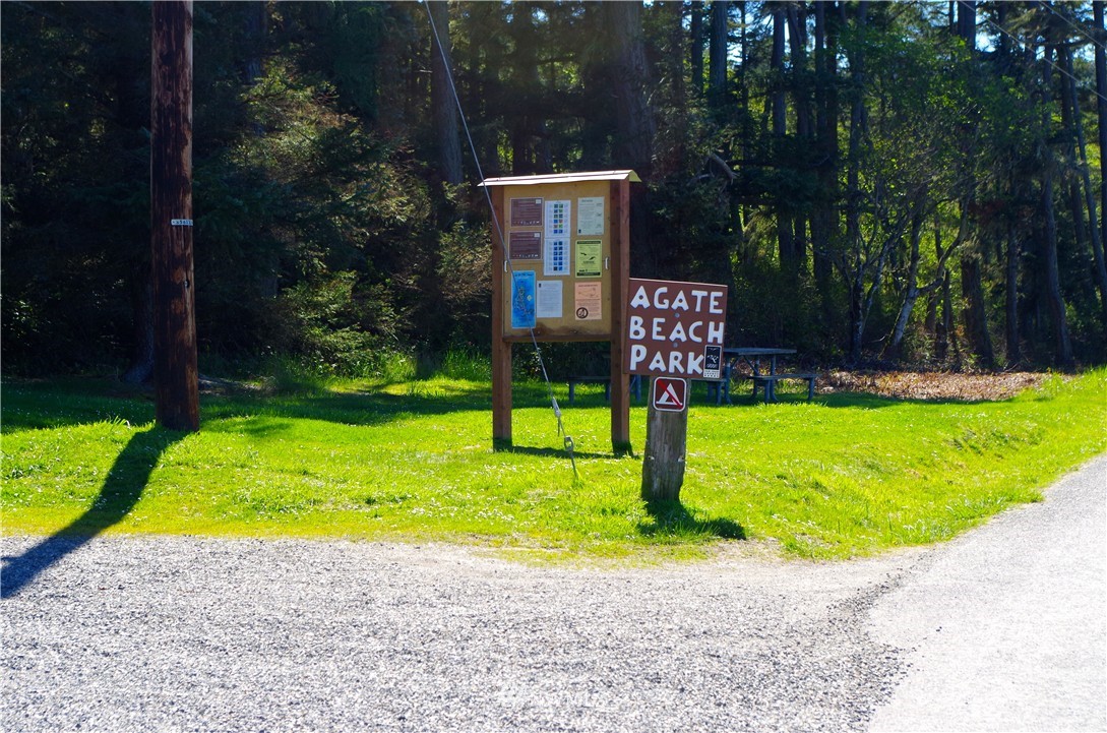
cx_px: 554
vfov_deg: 16.6
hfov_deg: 24.8
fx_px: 2516
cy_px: 366
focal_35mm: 82
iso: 200
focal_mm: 55
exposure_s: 1/125
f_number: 11
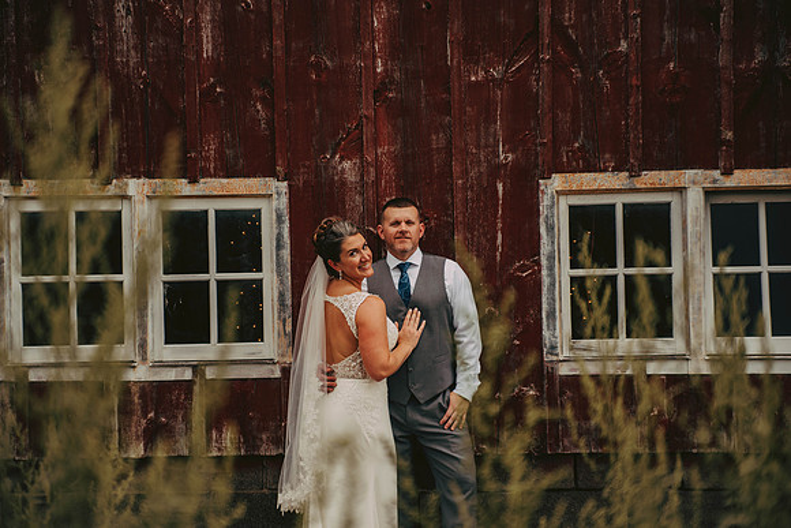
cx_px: 396
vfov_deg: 18.2
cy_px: 264
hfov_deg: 27.0
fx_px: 1648
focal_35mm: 75
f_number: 2.8
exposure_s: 1/500
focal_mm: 75
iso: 250
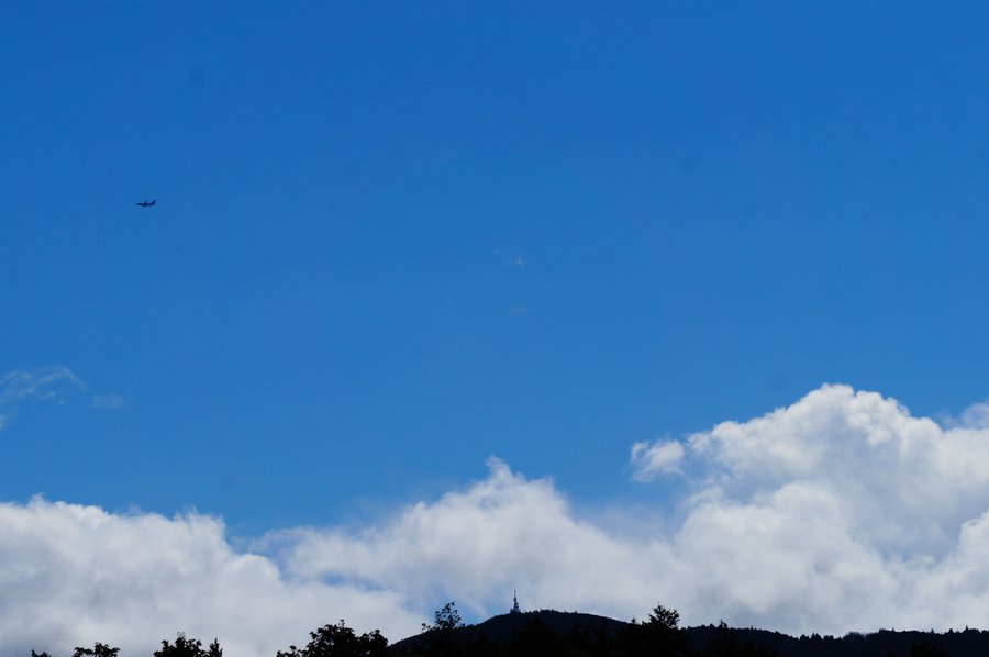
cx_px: 494
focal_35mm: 96
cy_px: 328
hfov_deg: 21.3
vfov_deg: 14.2
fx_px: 2634
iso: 200
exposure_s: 1/1600
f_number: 10
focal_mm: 64
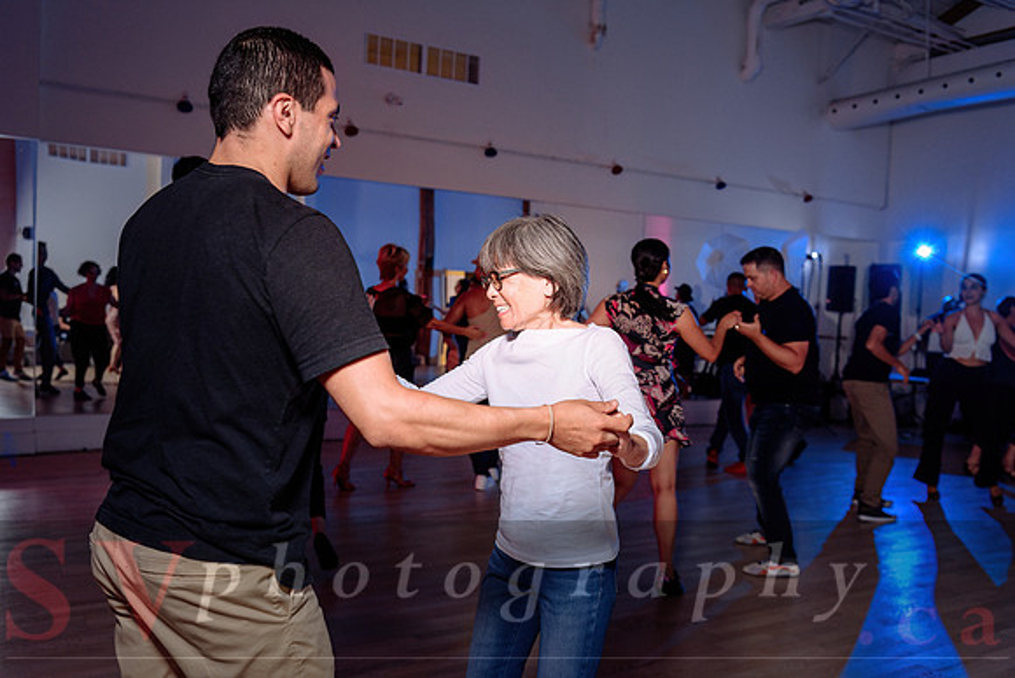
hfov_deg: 58.7
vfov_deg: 41.1
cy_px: 339
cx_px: 508
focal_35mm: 32
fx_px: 902
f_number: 3.5
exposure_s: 1/125
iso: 800
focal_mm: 32
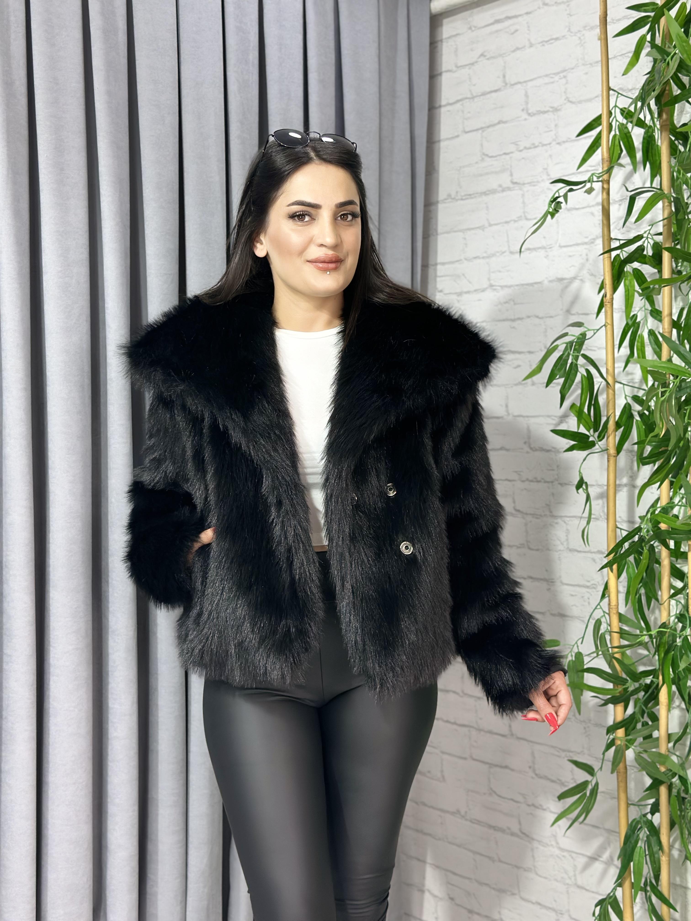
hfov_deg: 30.3
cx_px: 346
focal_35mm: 48
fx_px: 1278
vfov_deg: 39.7
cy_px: 460
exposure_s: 1/100
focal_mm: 6.86
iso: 125
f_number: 1.78
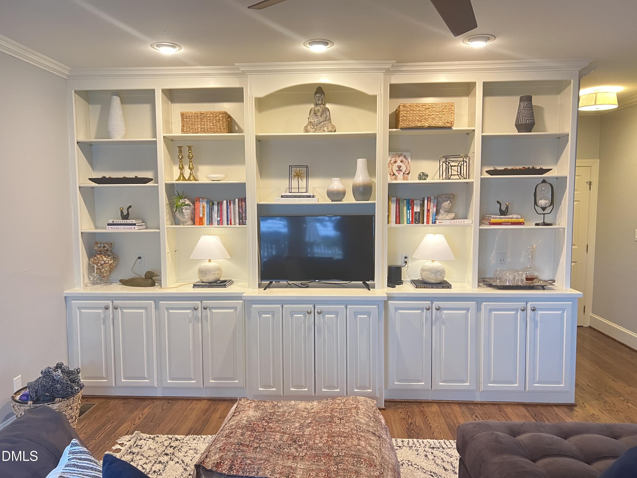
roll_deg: +0.4
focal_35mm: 26
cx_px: 318
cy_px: 239
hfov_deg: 67.3
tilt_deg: -5.2
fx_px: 478
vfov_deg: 53.1
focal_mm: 5.7
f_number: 1.5
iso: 400
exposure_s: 1/60
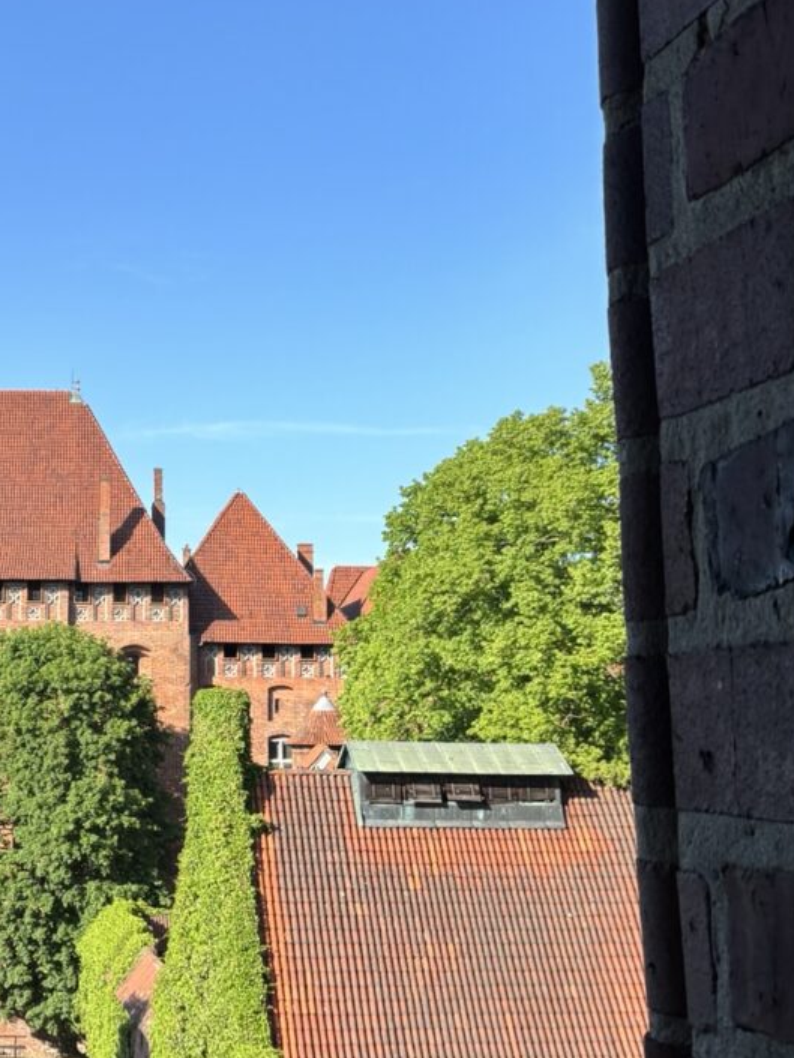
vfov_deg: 32.5
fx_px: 1804
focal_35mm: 59
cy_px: 368
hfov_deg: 24.3
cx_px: 129
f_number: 1.6
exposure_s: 1/1949
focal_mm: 5.96
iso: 50
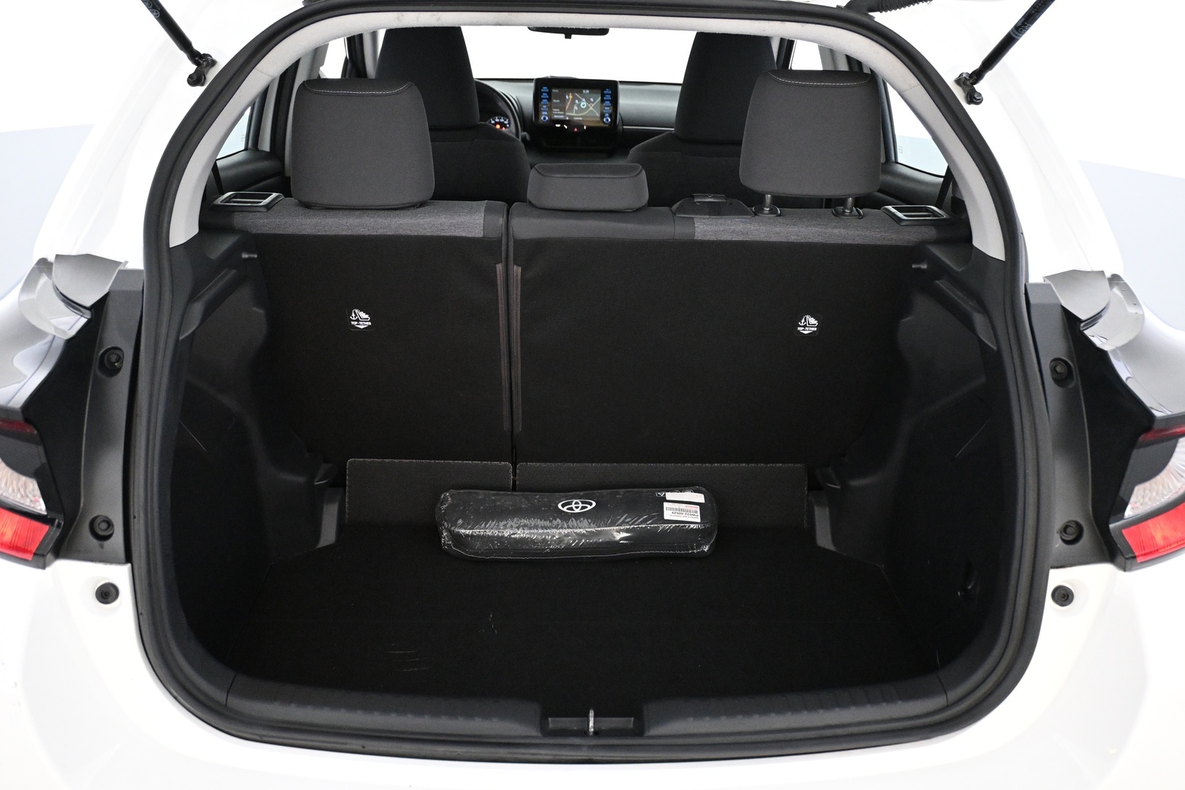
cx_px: 592
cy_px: 395
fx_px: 963
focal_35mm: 29
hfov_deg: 63.2
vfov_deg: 44.6
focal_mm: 19.5
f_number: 3.8
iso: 4000
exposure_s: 1/60
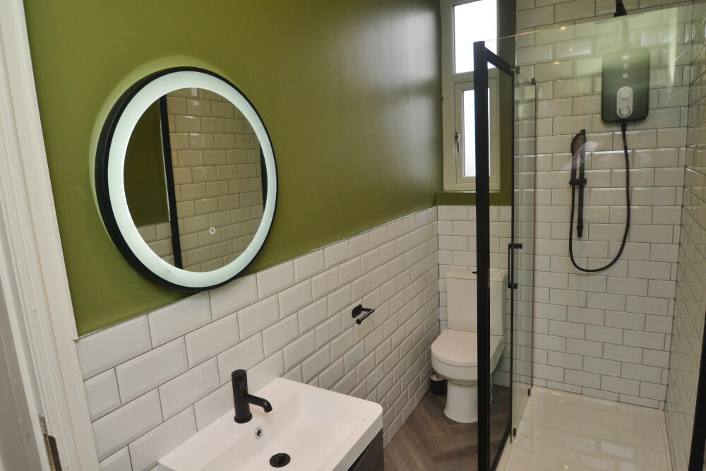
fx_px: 412
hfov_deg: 81.2
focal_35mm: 21
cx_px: 353
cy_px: 236
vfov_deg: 59.5
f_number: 5
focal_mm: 14
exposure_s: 1/160
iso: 400
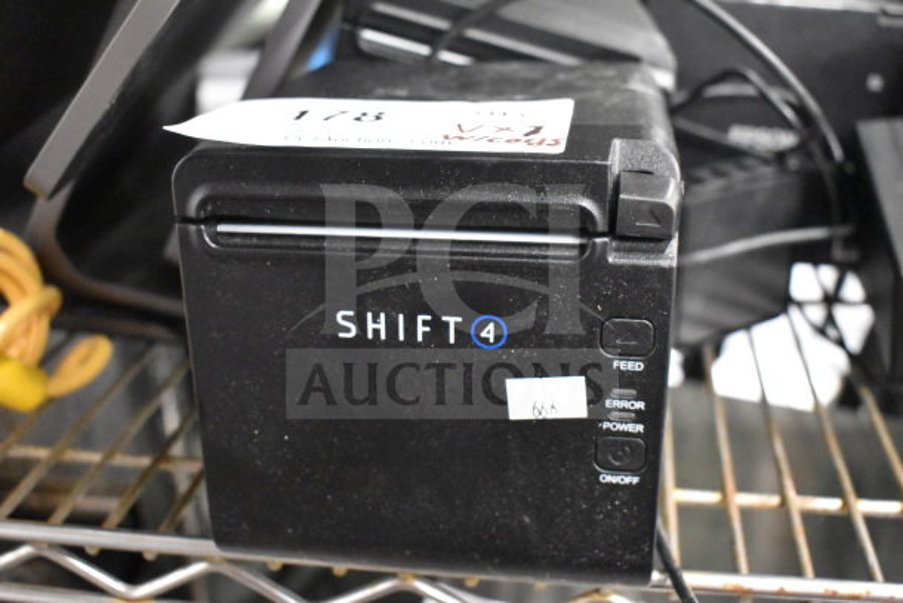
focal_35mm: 42
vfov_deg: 31.9
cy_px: 302
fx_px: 1054
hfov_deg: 46.4
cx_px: 452
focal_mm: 28
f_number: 4.2
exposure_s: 1/50
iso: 11400
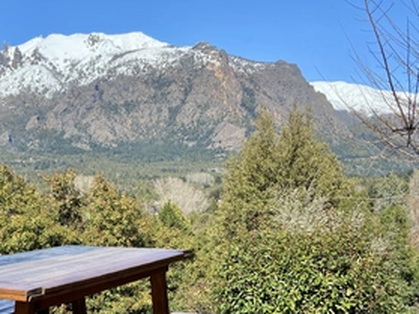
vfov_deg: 34.4
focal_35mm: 41
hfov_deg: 43.9
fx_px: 496
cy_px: 233
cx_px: 92
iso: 32
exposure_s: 1/1996
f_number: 1.8
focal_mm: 4.25
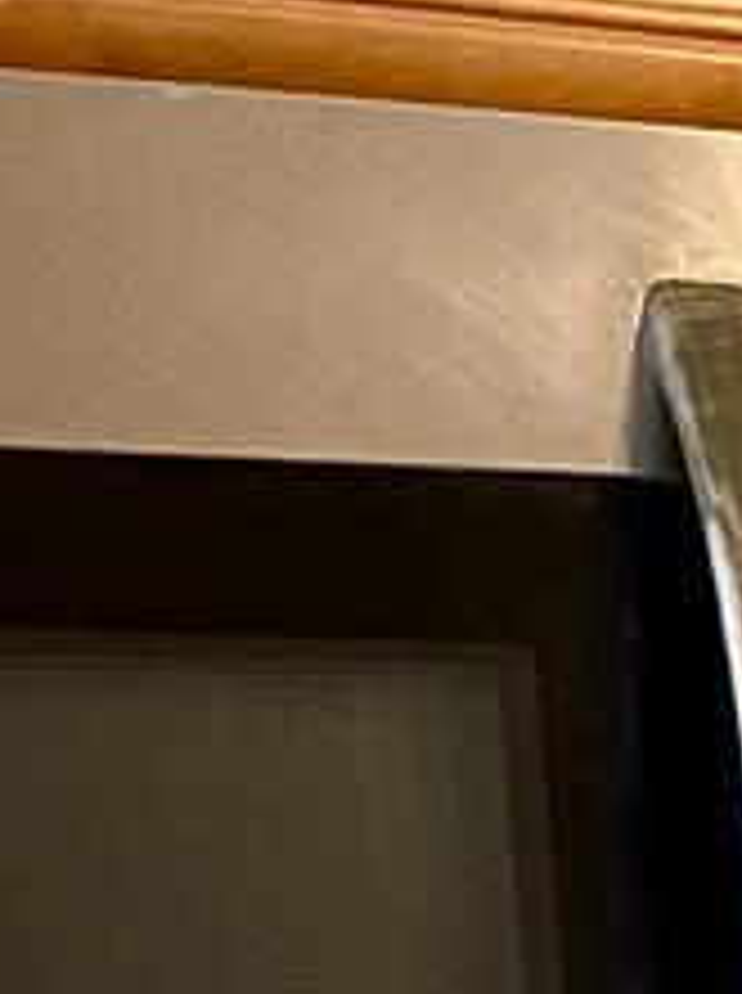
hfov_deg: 7.1
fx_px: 5188
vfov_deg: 10.4
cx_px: 2442
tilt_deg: -6.6
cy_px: 1646
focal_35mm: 181
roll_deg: +1.9
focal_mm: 4.25
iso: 250
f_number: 1.8
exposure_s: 1/60
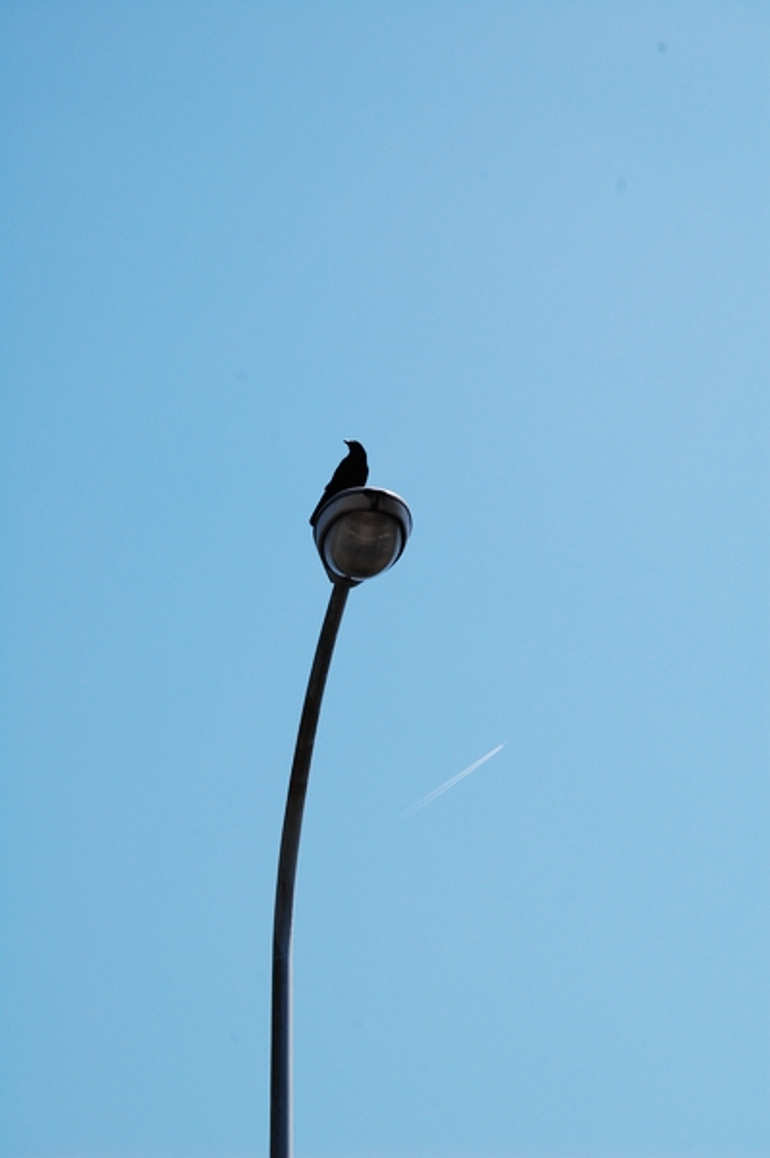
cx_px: 385
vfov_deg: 24.6
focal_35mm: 82
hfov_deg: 16.5
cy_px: 579
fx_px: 2651
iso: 200
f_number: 11
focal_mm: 55
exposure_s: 1/500
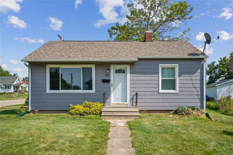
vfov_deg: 37.8
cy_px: 78
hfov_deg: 54.5
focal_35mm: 35
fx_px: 226
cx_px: 116
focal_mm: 35
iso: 400
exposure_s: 1/800
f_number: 9
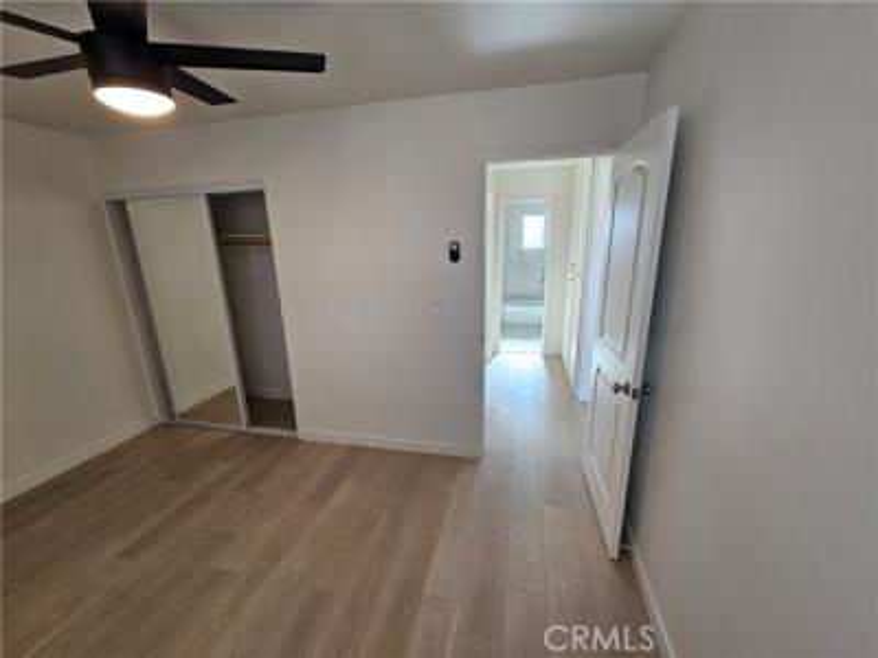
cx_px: 439
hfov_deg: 106.2
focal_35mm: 13
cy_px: 329
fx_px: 330
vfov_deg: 89.9
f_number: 2.2
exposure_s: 1/60
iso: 50
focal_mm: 2.2
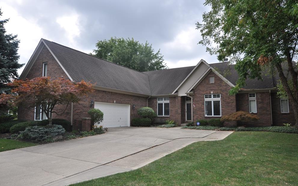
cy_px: 96
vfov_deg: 49.3
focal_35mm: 25
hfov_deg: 72.5
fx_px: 203
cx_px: 149
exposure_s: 1/320
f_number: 9
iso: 200
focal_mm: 16
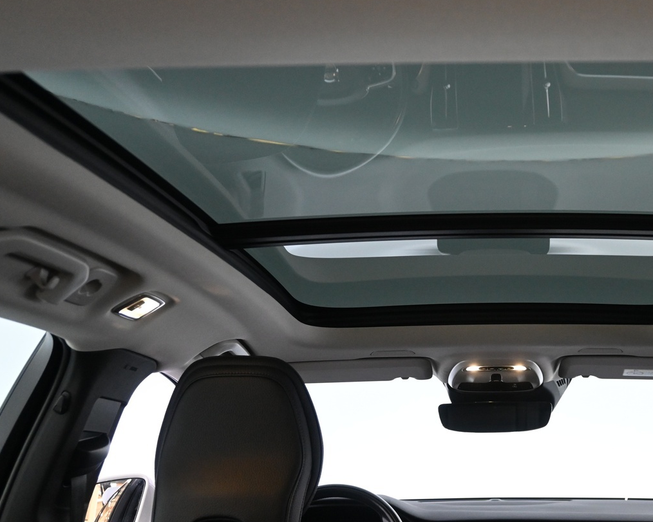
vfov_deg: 33.4
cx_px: 493
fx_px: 870
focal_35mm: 45
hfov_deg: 40.0
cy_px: 256
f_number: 3.8
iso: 1600
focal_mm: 20
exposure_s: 1/30
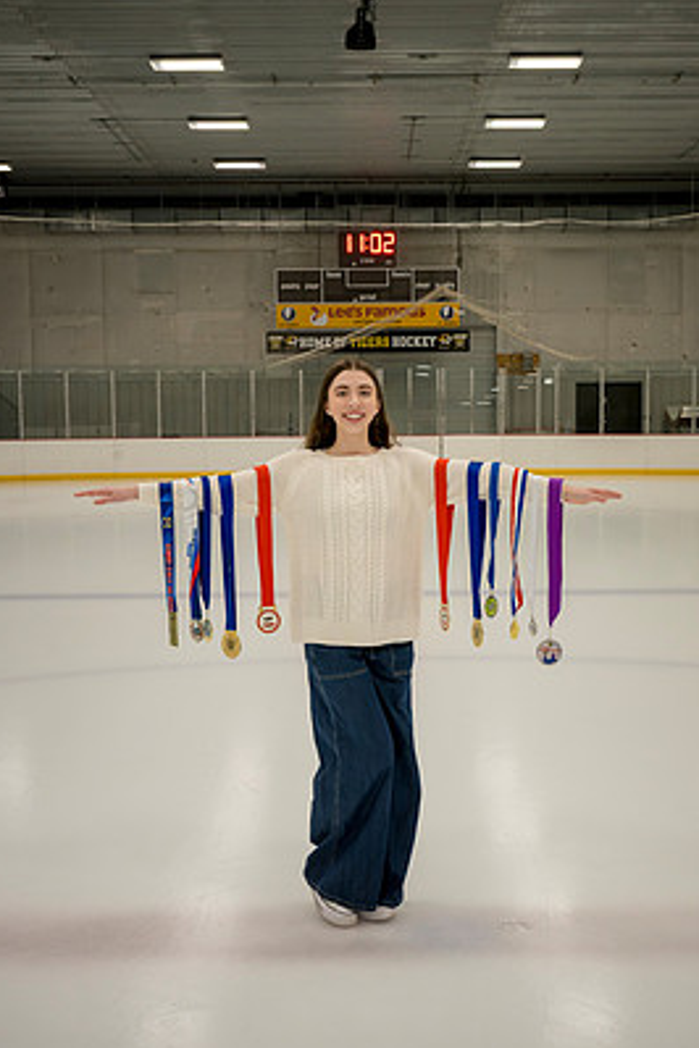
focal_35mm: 44
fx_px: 1281
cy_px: 541
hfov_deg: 30.5
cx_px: 360
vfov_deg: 44.5
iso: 3200
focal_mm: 39
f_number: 8
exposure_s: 1/250
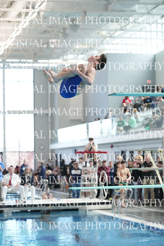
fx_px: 731
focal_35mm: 107
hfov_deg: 12.8
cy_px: 123
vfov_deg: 19.1
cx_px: 82
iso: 4000
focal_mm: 107
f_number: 4
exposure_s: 1/1600
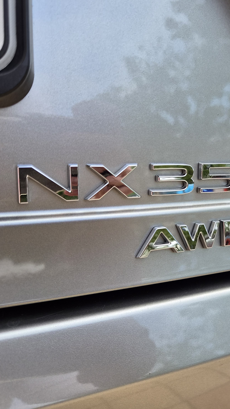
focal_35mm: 34
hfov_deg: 33.3
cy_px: 201
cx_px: 194
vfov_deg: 58.0
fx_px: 369
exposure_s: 1/890
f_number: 1.8
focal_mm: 5.4
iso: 80
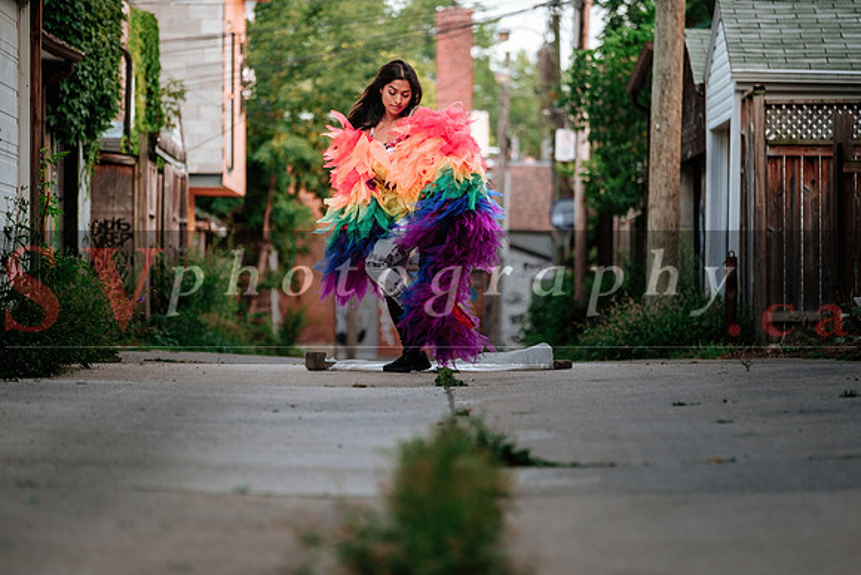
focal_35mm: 192
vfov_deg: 7.2
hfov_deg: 10.7
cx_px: 430
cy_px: 288
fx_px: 4586
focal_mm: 124.3
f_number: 2.8
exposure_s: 1/640
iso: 500
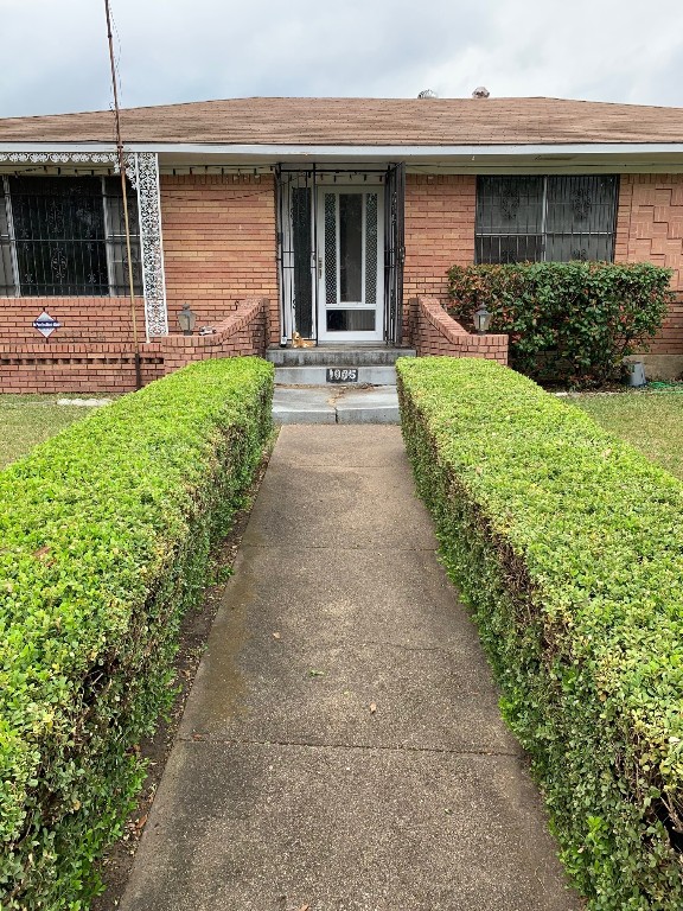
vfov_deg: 67.3
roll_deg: +0.1
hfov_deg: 53.1
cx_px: 342
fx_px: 684
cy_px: 456
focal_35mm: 26
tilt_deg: -10.5
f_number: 1.8
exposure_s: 1/384
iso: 25
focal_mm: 4.25
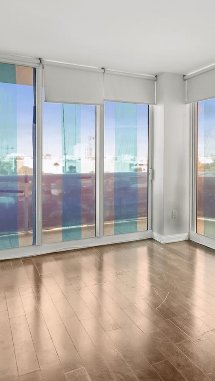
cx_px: 157
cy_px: 169
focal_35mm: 30
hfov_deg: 38.1
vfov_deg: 64.1
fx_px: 304
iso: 250
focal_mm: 16
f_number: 2.8
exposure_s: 1/50
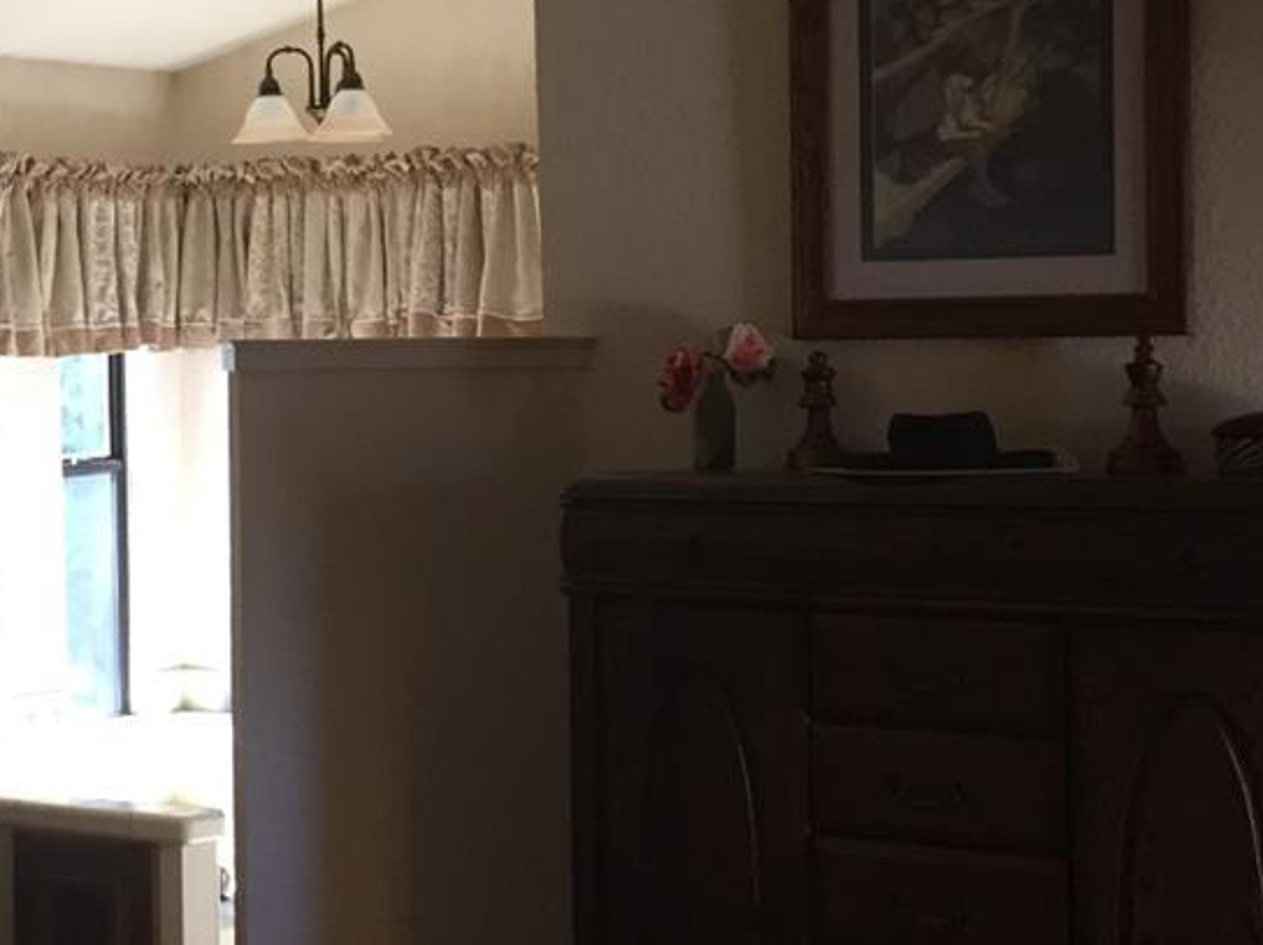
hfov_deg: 23.6
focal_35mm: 80
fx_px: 2916
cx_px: 53
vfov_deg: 18.4
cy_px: 378
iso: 32
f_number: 2.2
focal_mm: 4.15
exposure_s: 1/30
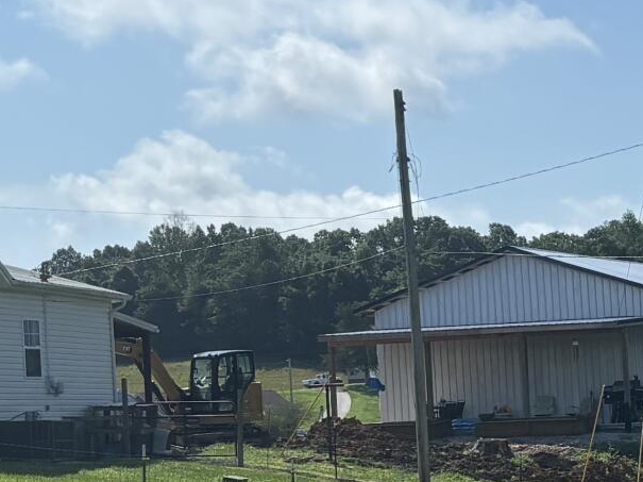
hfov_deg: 14.6
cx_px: 847
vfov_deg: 11.4
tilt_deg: -1.4
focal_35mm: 129
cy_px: 458
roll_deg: +3.0
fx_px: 2395
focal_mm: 5.96
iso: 50
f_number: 1.6
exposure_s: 1/6329
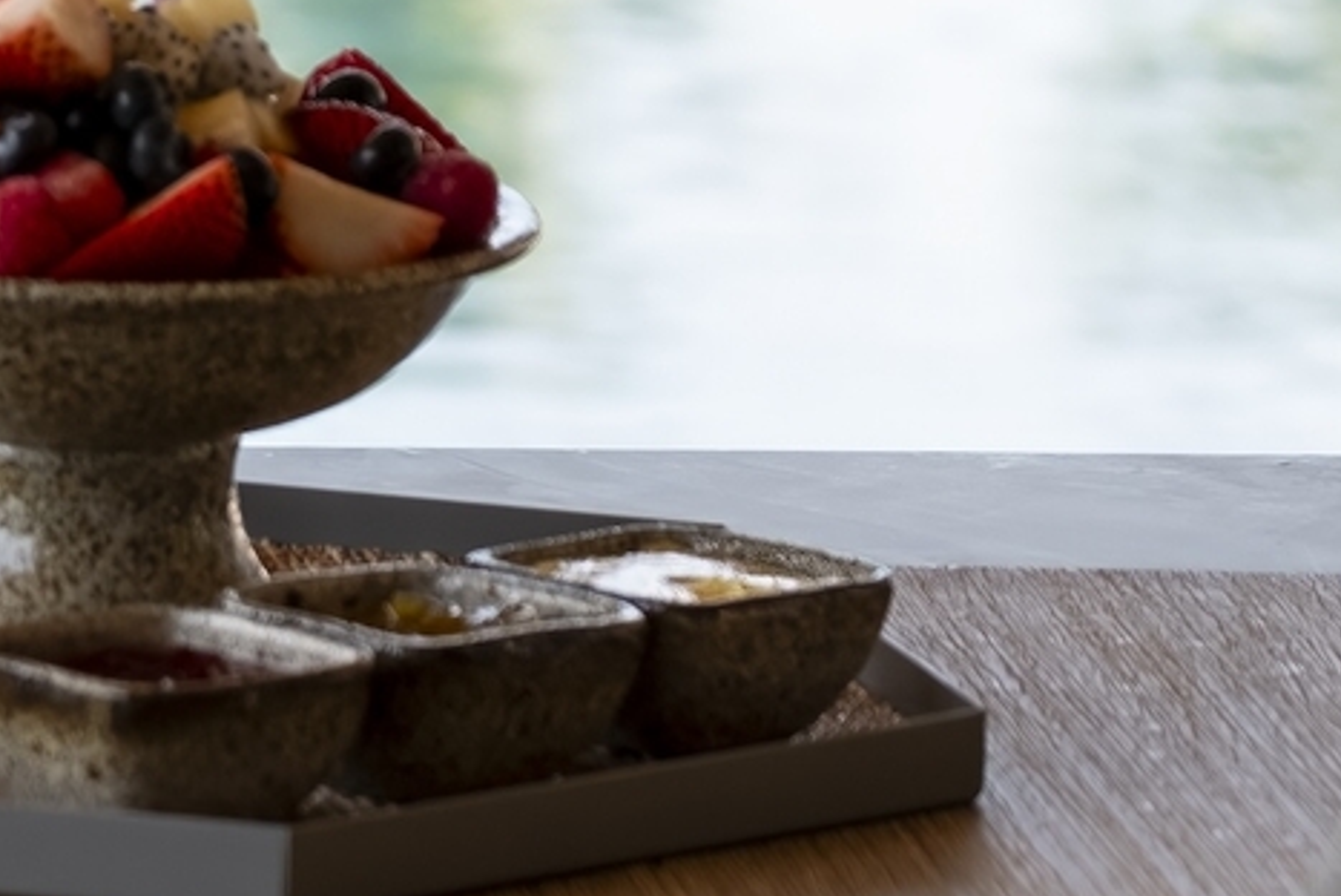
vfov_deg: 4.0
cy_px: -221
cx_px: -1114
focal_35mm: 345
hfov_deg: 5.9
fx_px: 12859
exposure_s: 1/500
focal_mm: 56.3
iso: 400
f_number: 4
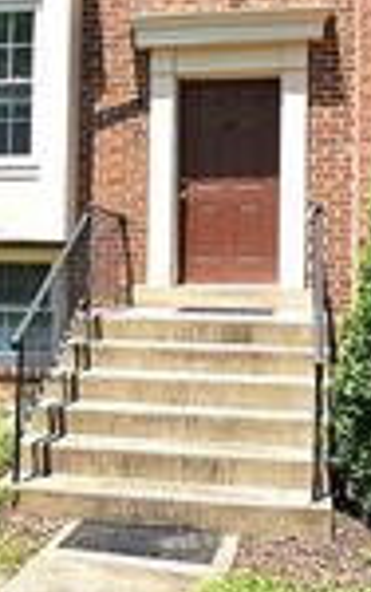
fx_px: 743
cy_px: 57
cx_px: 122
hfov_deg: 27.9
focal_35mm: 46
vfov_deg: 40.2
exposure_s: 1/2000
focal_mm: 2.2
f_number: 2.2
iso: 50
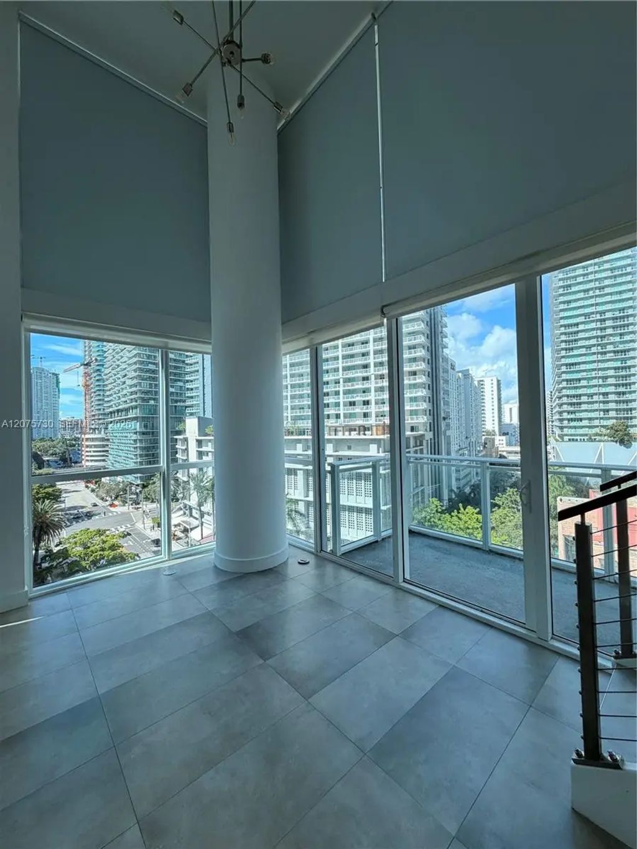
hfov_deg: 85.7
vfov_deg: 102.1
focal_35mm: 14
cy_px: 424
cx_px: 318
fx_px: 343
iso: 50
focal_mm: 2.22
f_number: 2.2
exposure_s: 1/502
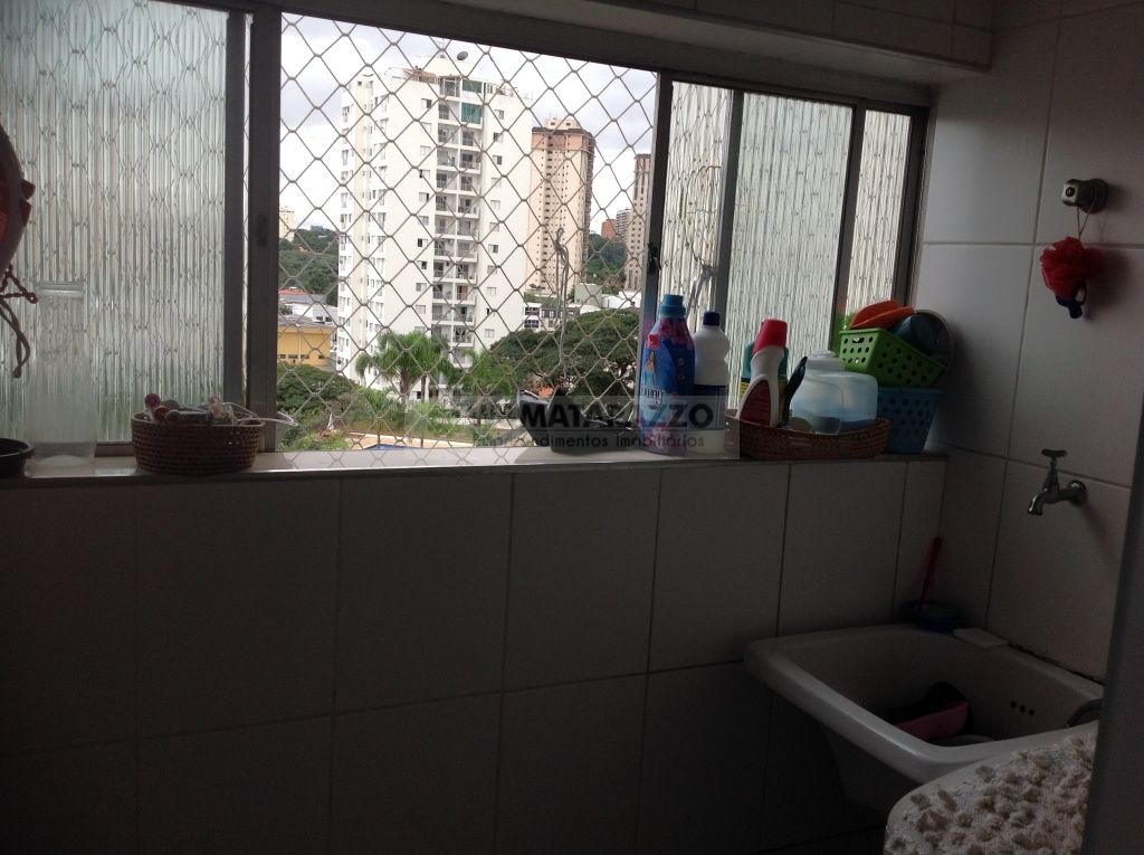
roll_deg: -3.1
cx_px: 572
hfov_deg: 52.7
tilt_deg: -8.2
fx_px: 1155
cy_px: 428
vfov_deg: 40.6
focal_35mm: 35
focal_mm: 4.28
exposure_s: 1/325
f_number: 2.4
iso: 50
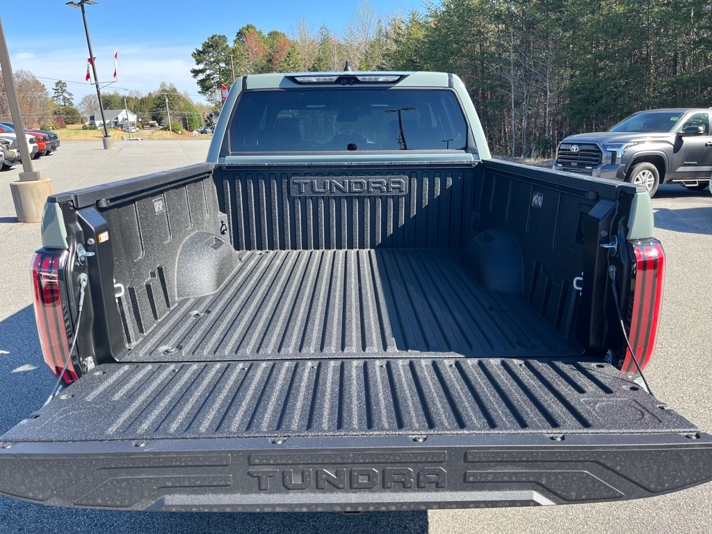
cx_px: 356
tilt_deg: -15.3
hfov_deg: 67.3
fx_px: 535
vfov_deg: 53.1
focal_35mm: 26
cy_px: 267
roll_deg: +2.3
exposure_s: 1/524
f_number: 1.6
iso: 50
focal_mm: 5.1
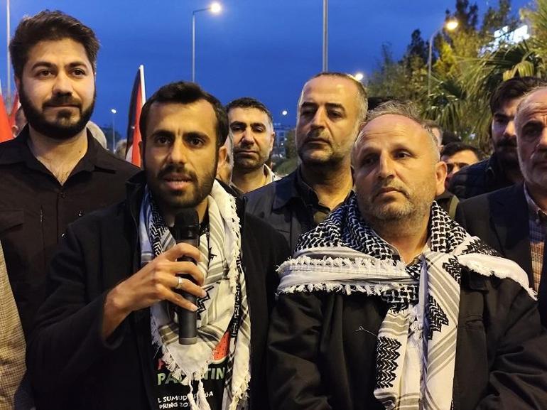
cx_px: 274
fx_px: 727
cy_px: 205
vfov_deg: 31.5
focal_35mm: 46
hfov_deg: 41.3
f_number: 1.65
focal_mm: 6.14
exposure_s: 1/16.7
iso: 1250
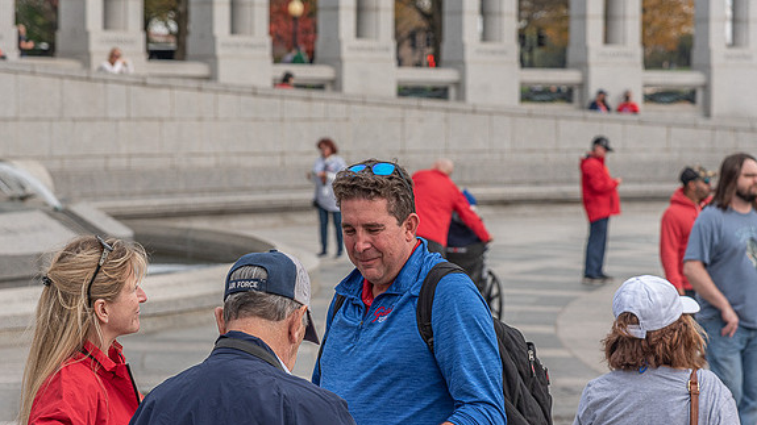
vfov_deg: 10.9
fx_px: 2227
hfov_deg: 19.3
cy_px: 234
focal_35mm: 111
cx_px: 380
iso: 500
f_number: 6.3
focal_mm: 105
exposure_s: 1/640
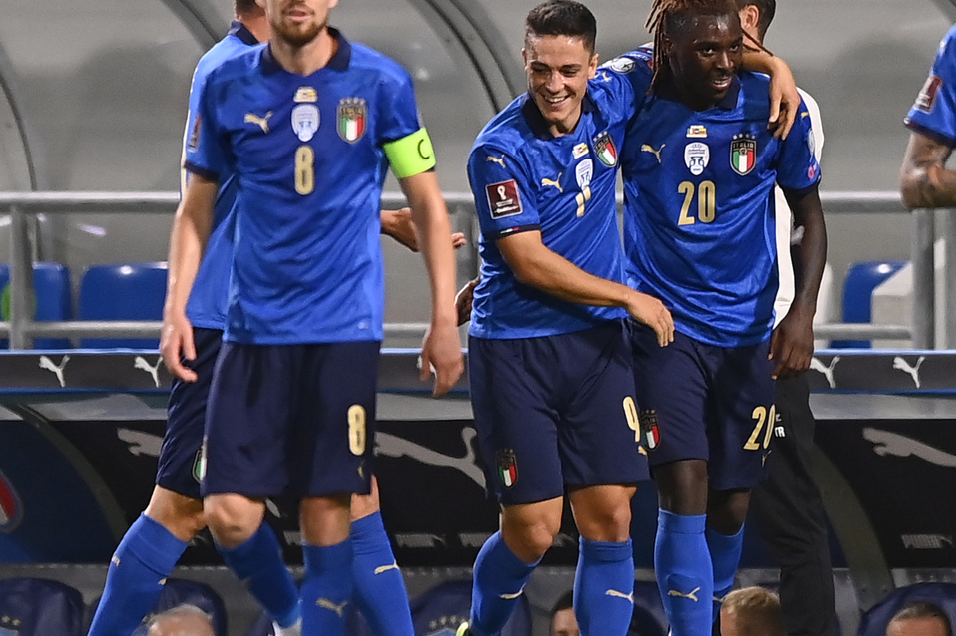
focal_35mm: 877
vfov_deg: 1.6
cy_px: 317
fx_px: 23280
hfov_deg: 2.4
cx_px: 640
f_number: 3.5
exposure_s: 1/1000
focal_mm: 400
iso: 2500
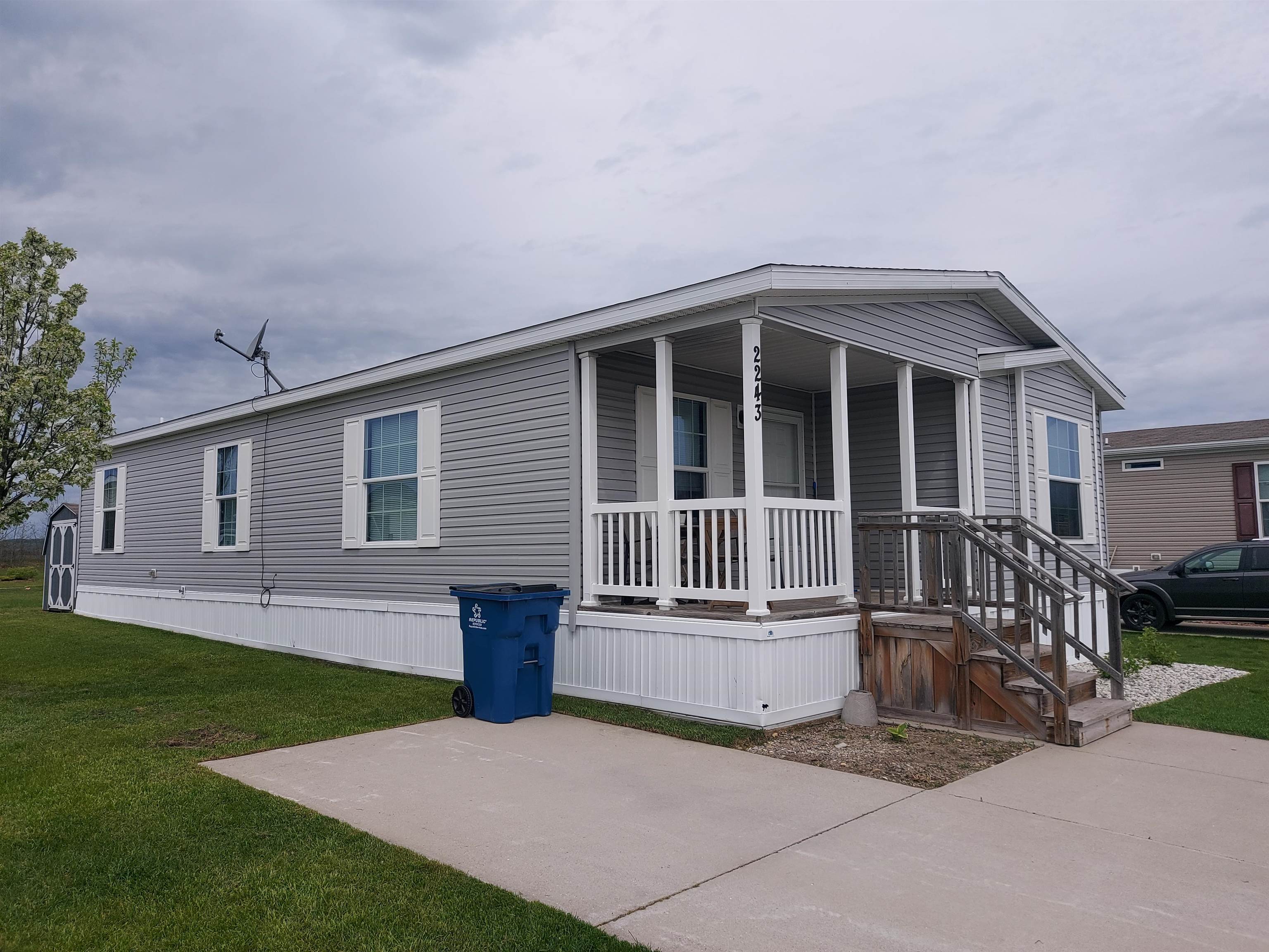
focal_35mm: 25
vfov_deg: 54.9
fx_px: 916
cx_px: 634
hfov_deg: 69.4
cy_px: 476
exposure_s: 1/2367
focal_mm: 4.6
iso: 50
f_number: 2
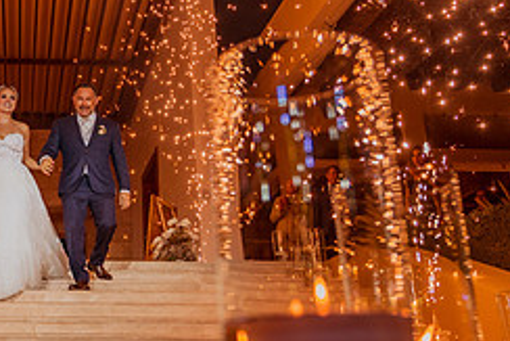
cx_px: 44
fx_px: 808
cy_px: 161
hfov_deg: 33.1
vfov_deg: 23.8
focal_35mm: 57
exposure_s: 1/640
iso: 1250
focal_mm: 24
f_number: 4
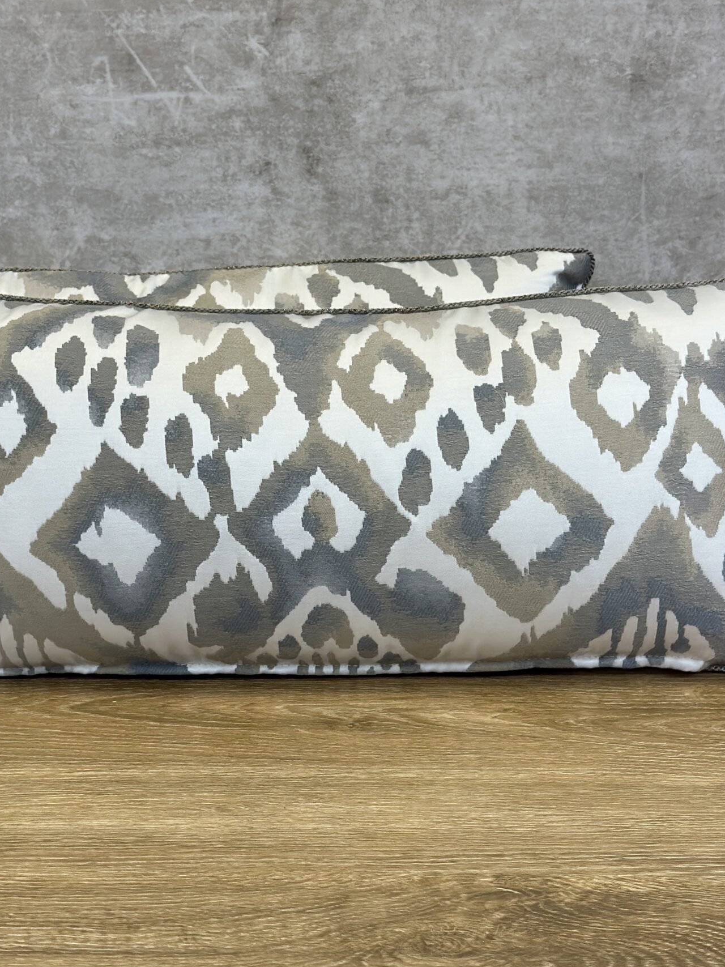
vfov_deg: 27.0
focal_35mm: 72
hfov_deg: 20.4
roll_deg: +1.1
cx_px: 267
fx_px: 2011
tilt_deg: -18.0
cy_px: 556
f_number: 1.78
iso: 80
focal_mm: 6.86
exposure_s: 1/219
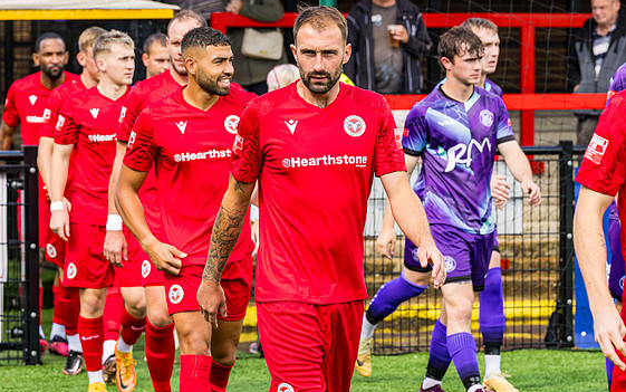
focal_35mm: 194
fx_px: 3311
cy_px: 188
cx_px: 250
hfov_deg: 10.8
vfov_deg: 6.8
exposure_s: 1/640
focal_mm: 102
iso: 200
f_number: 5
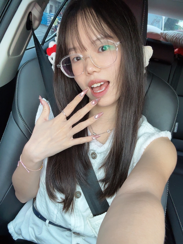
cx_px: 92
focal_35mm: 30
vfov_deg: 60.0
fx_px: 211
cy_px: 122
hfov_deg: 46.8
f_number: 1.9
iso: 160
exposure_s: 1/50
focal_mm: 2.69
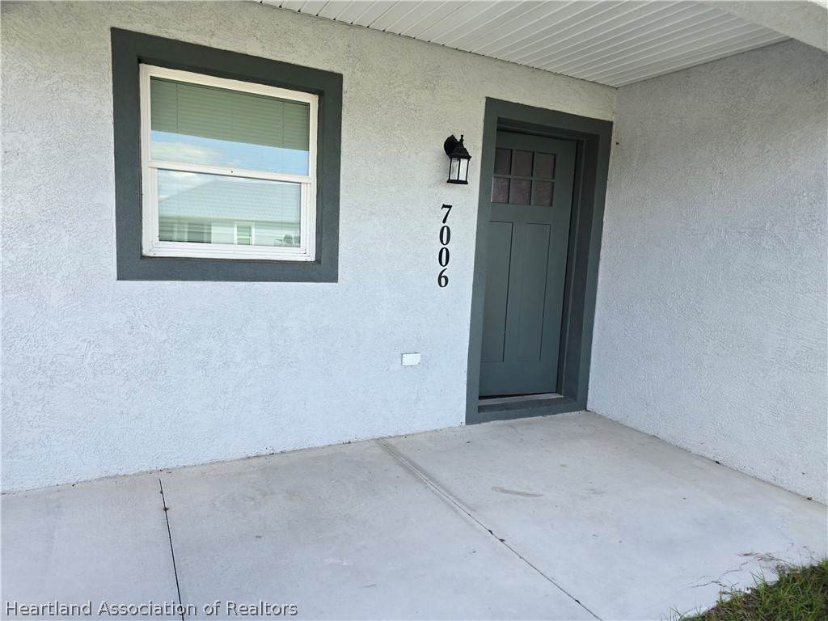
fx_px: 550
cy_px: 310
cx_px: 414
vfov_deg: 58.9
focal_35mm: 23
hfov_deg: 73.9
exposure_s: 1/180
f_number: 1.7
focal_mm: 6.3
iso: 16
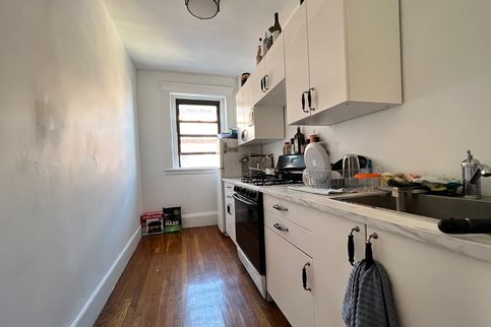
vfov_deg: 81.2
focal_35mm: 14
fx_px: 191
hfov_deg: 104.3
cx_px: 244
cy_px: 168
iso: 250
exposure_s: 1/60
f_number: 1.8
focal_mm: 1.57
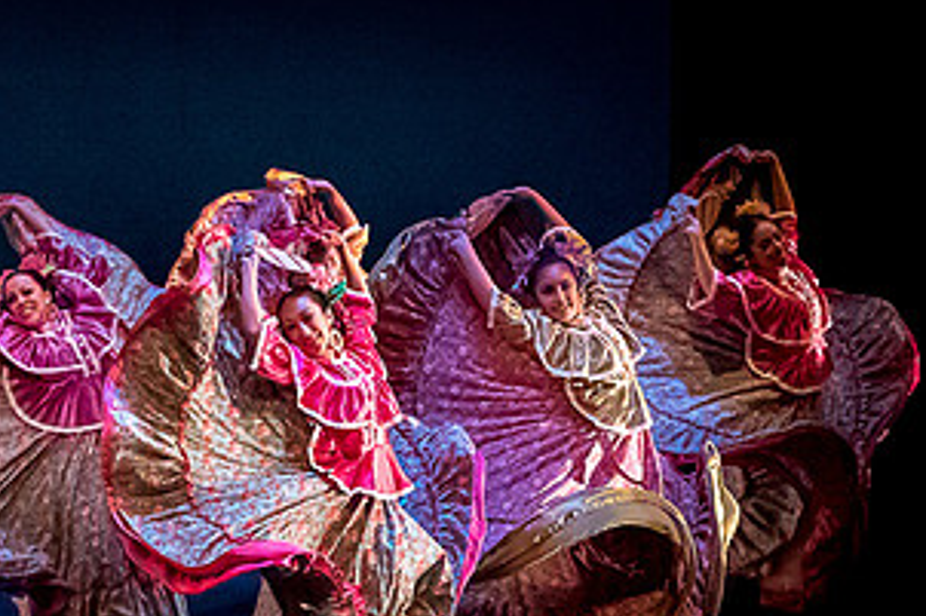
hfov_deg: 8.0
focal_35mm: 255
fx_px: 6555
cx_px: 54
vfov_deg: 5.4
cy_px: 428
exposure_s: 1/800
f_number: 5.6
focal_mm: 131
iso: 25600
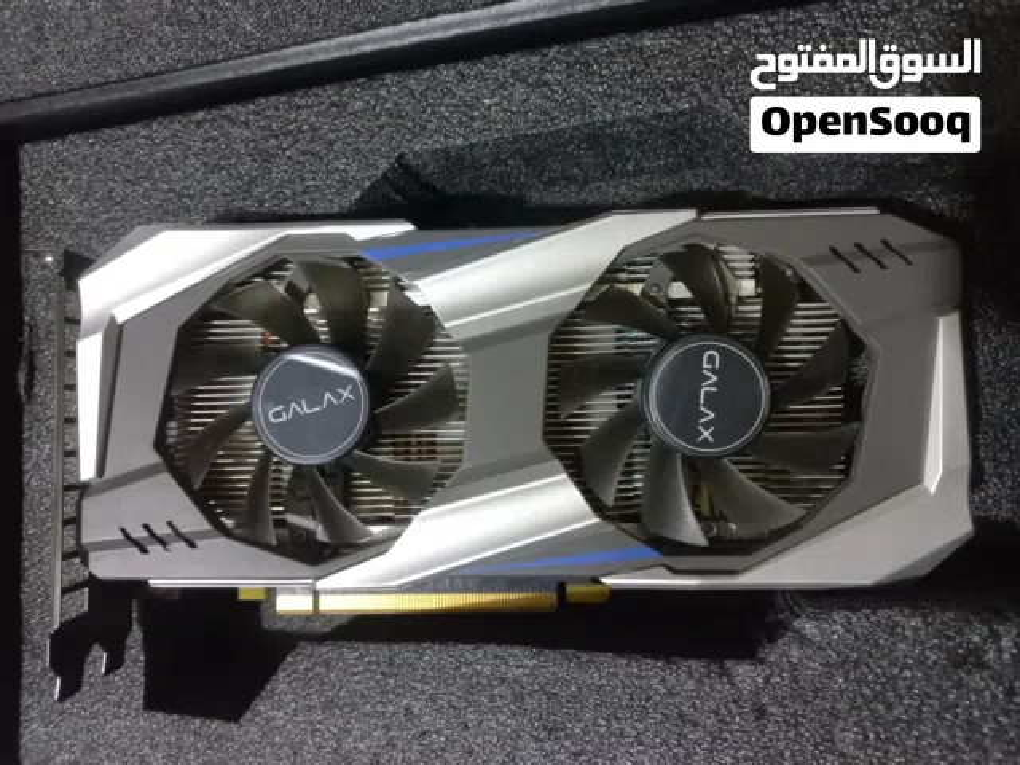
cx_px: 510
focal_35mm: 25
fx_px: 737
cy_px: 382
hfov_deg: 69.4
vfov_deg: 54.9
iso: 800
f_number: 1.8
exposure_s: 1/24
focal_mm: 4.6
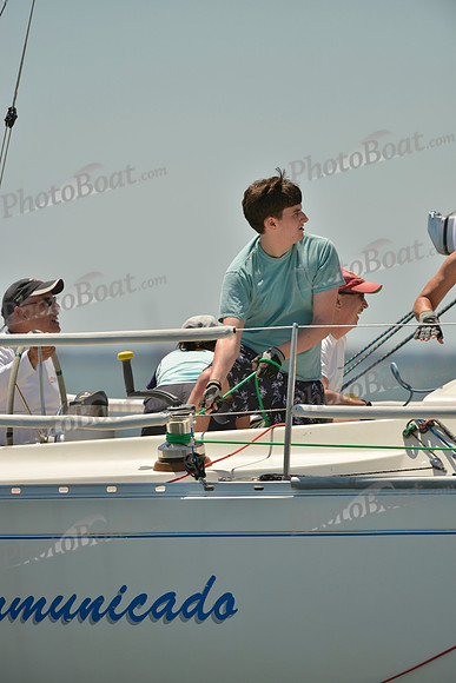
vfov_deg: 5.2
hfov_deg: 3.4
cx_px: 228
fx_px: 7595
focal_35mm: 400
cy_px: 342
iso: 200
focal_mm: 400
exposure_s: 1/1600
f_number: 5.6
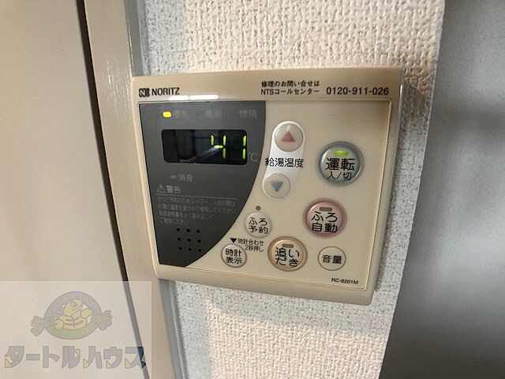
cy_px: 190
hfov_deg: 63.4
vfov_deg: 49.7
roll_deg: +0.7
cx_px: 252
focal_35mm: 28
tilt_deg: -17.6
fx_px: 408
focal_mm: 4
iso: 40
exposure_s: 1/15
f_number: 1.8
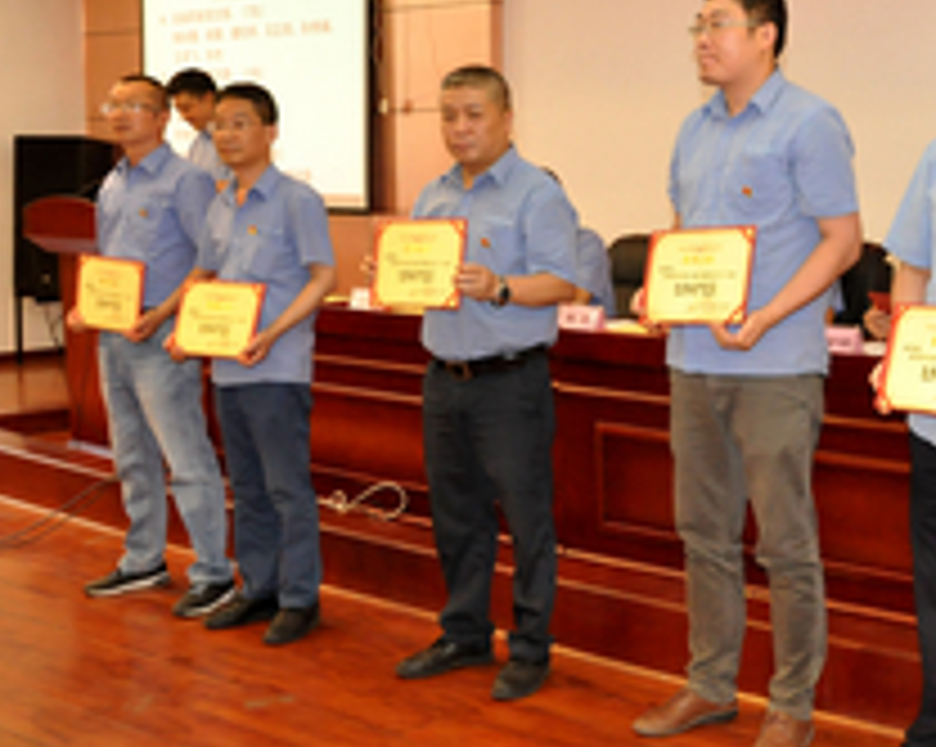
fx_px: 1575
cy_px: 292
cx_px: 873
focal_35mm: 57
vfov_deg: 26.6
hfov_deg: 31.3
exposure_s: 1/60
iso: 2000
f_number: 5
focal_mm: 21
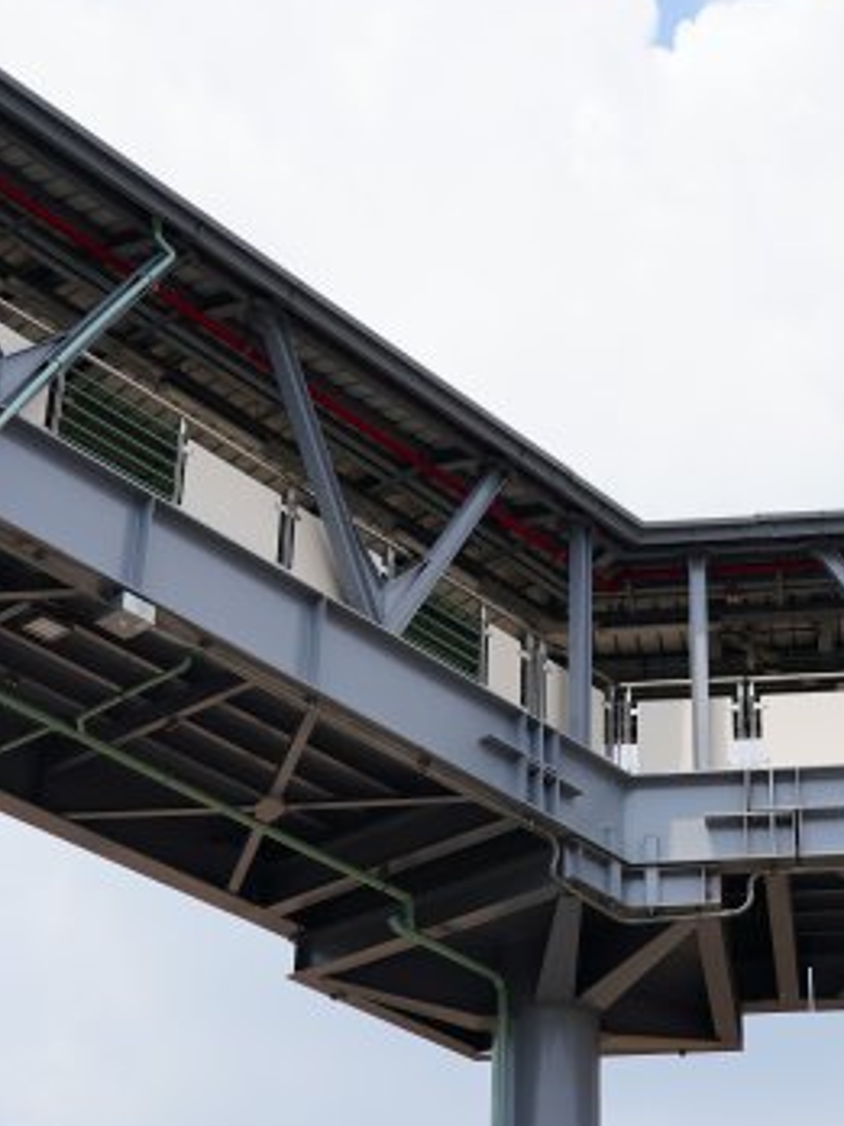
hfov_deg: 20.6
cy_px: 566
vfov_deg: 27.4
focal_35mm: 71
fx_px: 2308
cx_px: 624
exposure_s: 1/250
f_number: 8
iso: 100
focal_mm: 42
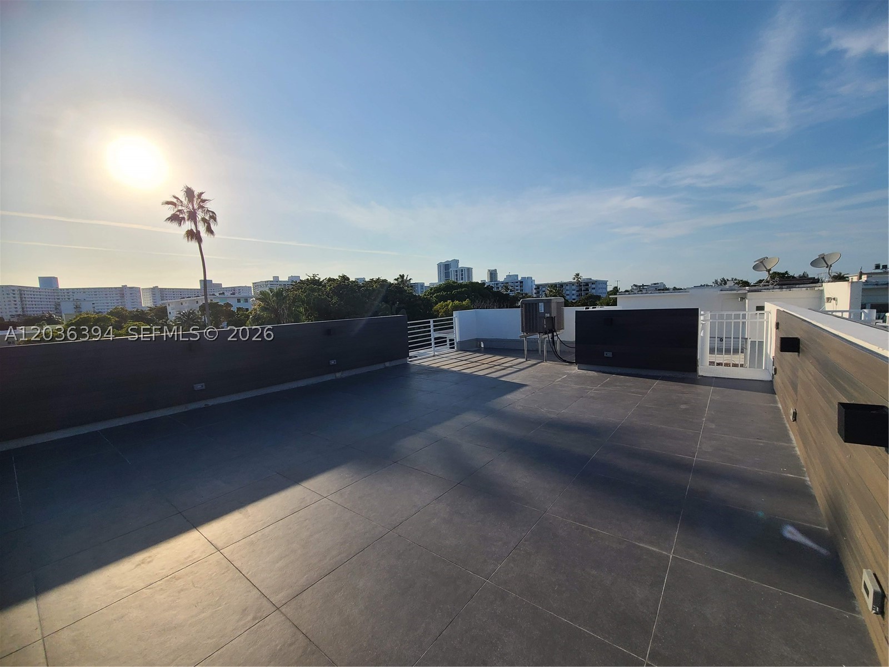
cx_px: 444
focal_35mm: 13
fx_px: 334
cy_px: 334
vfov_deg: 89.9
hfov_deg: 106.2
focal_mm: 2.2
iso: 50
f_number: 2.2
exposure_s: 1/3067
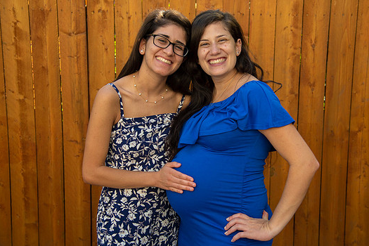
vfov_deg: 25.5
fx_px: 543
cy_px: 119
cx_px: 195
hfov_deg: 37.5
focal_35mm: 53
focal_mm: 48
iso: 125
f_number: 4
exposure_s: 1/320
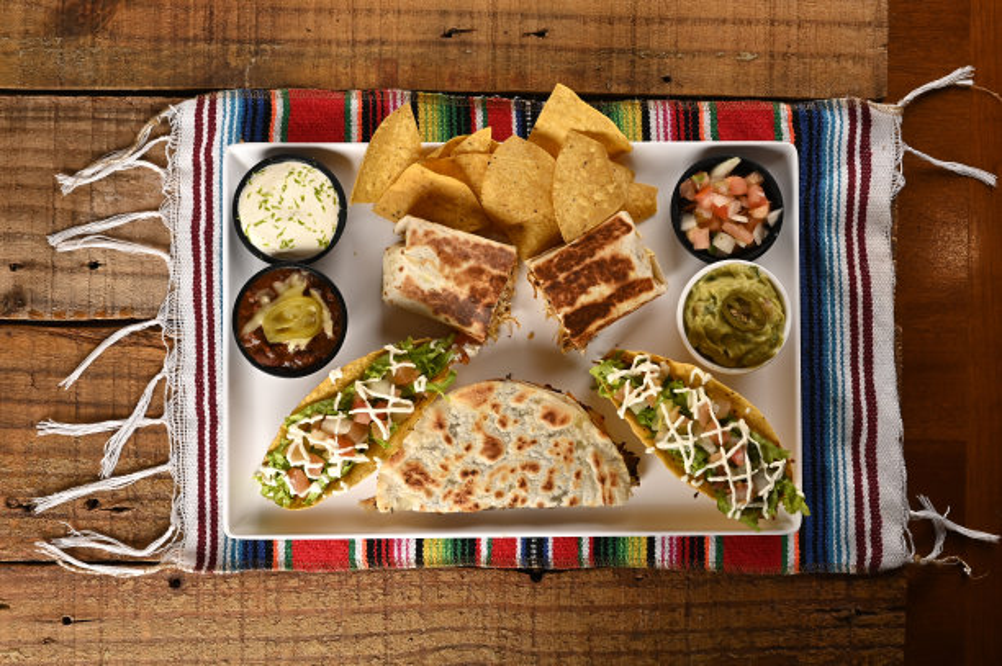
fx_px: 1112
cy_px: 333
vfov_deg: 33.3
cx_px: 501
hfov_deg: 48.5
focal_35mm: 40
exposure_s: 1/100
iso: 200
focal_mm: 40
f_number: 16
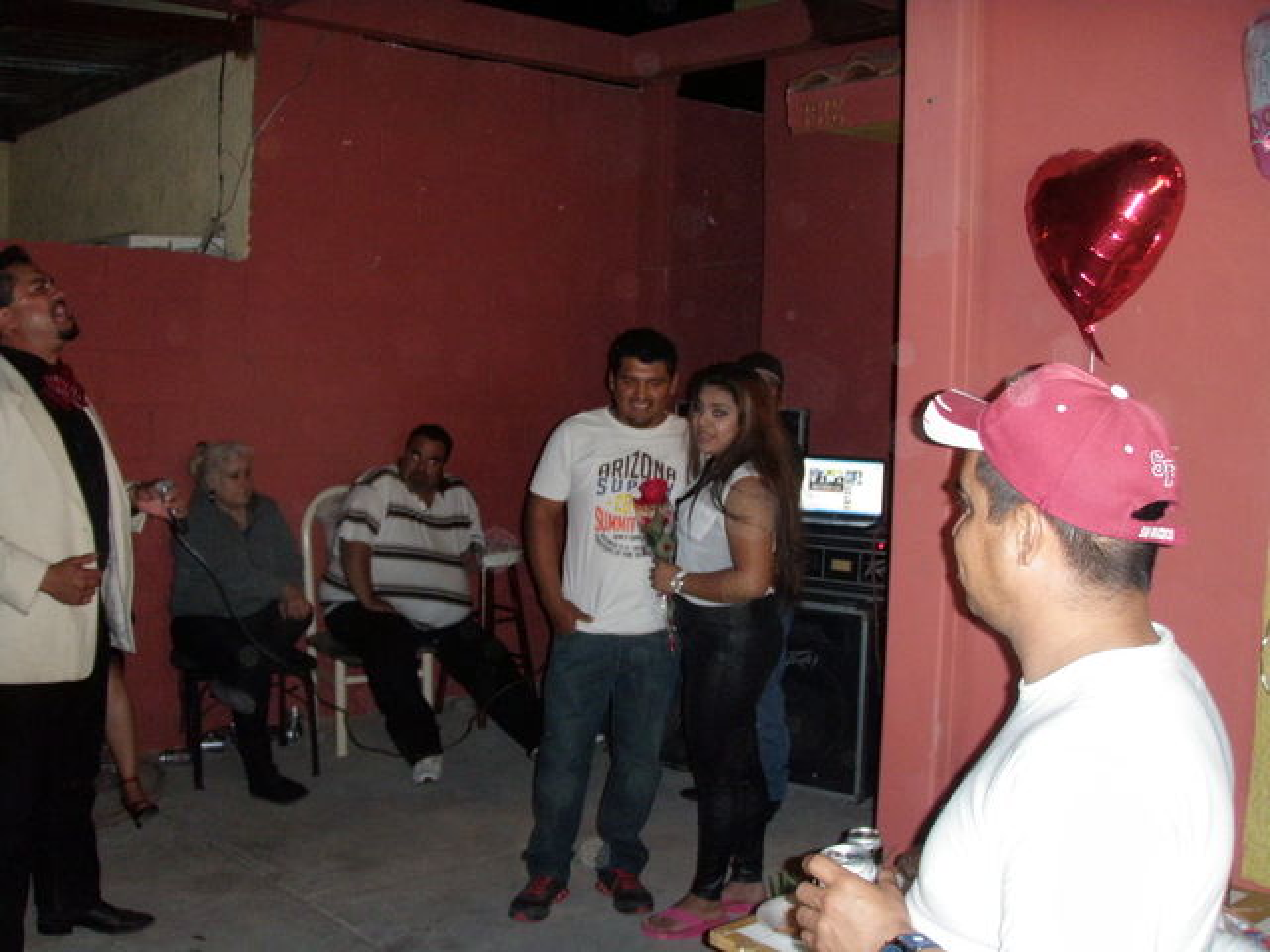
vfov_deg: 37.7
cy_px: 476
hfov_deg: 49.0
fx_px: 1394
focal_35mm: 38
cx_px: 635
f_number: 3.5
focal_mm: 6.7
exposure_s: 1/30
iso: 320
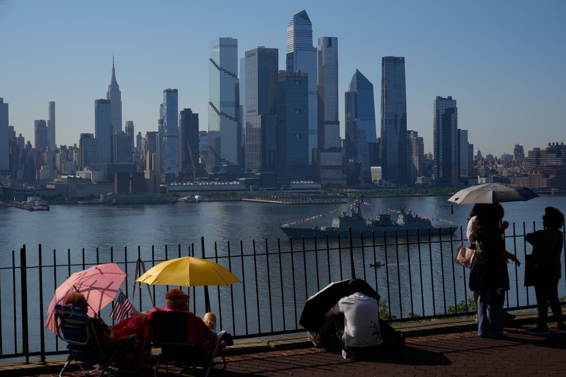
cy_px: 188
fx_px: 1006
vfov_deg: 21.2
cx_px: 283
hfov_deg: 31.4
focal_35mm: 64
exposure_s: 1/3200
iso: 200
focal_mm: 64
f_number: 5.6
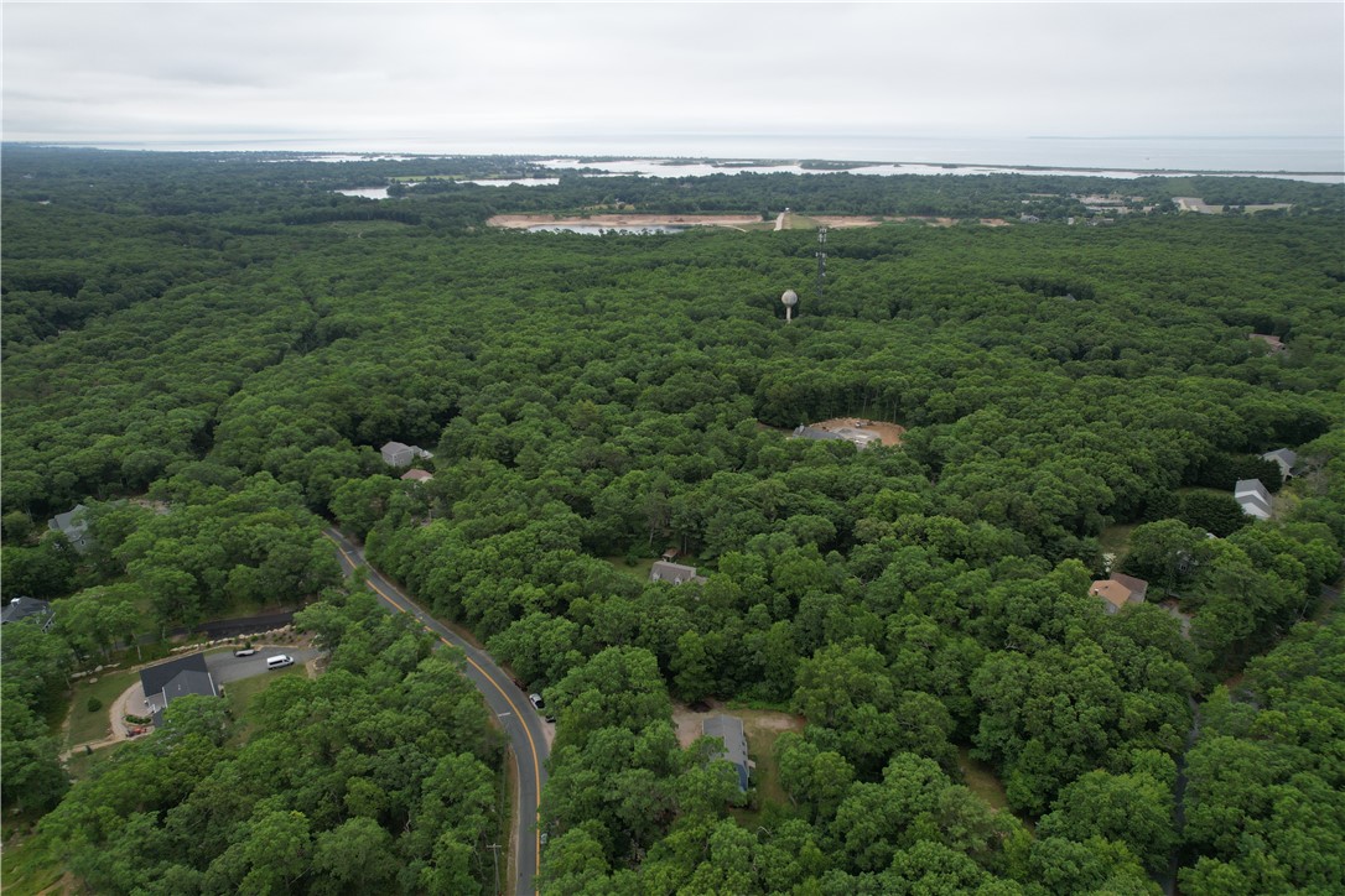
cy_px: 448
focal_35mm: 22
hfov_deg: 78.6
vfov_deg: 57.2
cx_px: 672
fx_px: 822
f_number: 2.8
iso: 100
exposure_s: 1/1500
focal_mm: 8.38
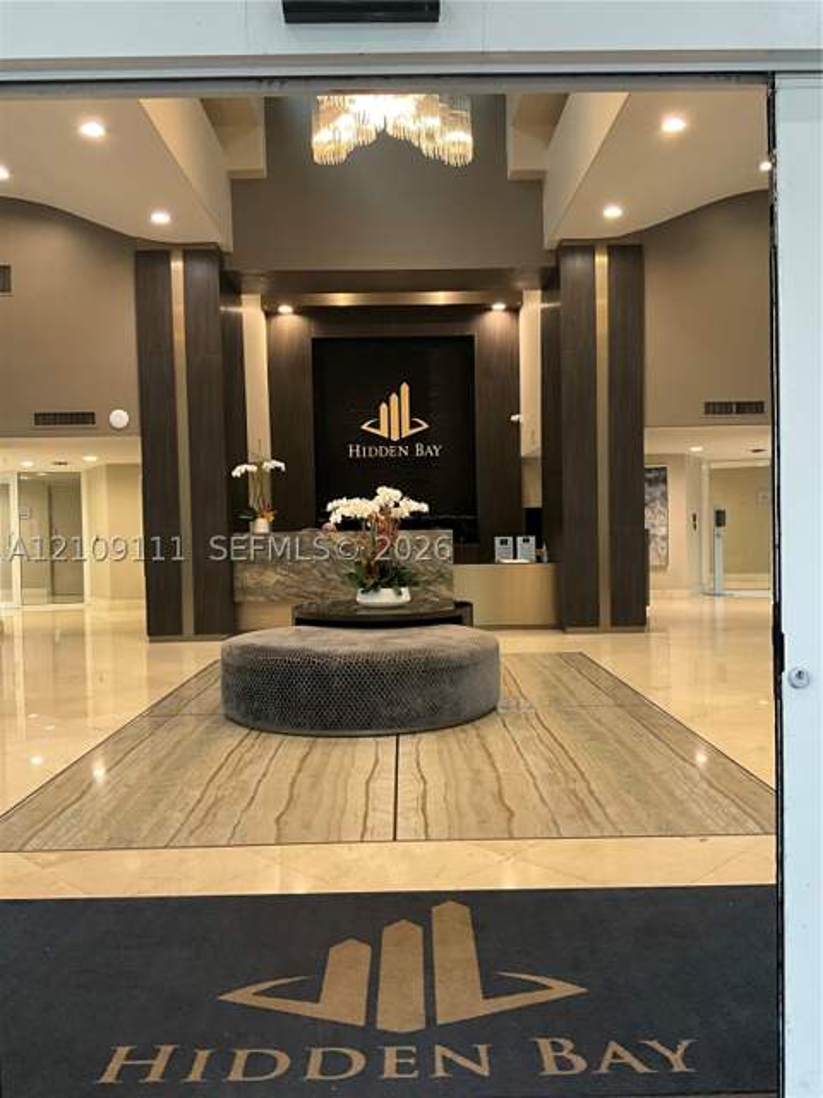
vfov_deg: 61.7
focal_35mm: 29
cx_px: 412
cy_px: 549
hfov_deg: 48.2
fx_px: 919
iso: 100
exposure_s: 1/60
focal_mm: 3
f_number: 1.8
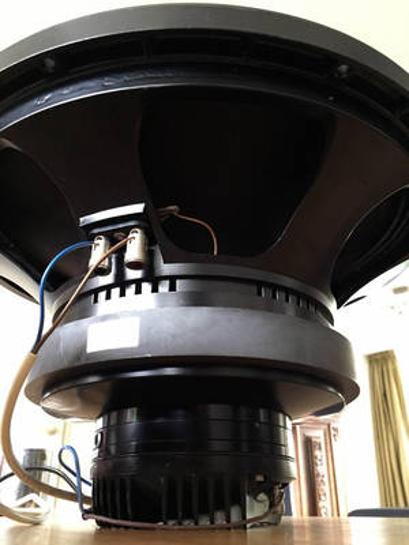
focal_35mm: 29
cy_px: 272
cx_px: 204
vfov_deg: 61.7
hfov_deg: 48.2
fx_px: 457
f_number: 2.2
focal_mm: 4.15
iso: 400
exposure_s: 1/15
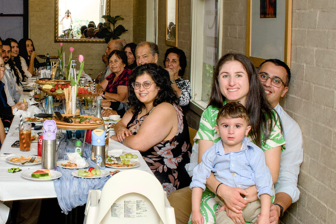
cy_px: 106
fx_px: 578
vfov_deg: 21.9
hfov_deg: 31.7
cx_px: 74
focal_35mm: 62
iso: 800
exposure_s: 1/160
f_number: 9
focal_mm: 20.3
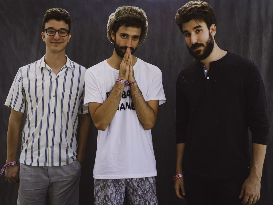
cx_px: 136
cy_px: 102
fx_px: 394
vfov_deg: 29.1
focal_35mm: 50
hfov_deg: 38.2
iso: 200
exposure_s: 1/640
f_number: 3.2
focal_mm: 25
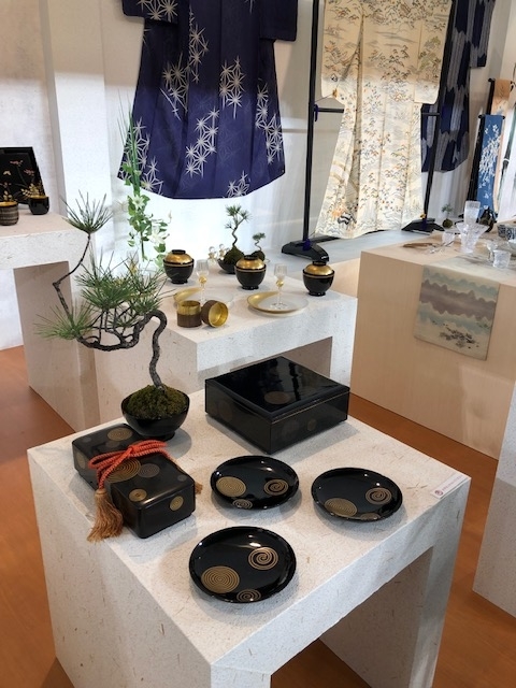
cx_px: 258
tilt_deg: -22.9
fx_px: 557
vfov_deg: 63.4
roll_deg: -2.1
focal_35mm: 28
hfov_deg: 49.7
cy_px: 344
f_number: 1.8
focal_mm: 3.99
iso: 32
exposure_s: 1/100
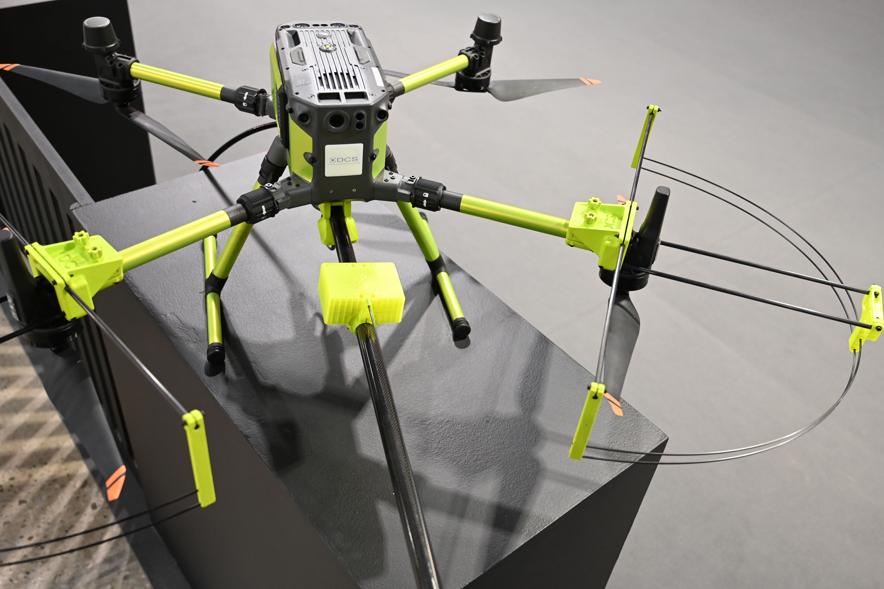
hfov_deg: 58.0
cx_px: 442
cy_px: 294
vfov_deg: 40.5
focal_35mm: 32
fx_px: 798
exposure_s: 1/125
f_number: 4
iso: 2000
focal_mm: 32.5
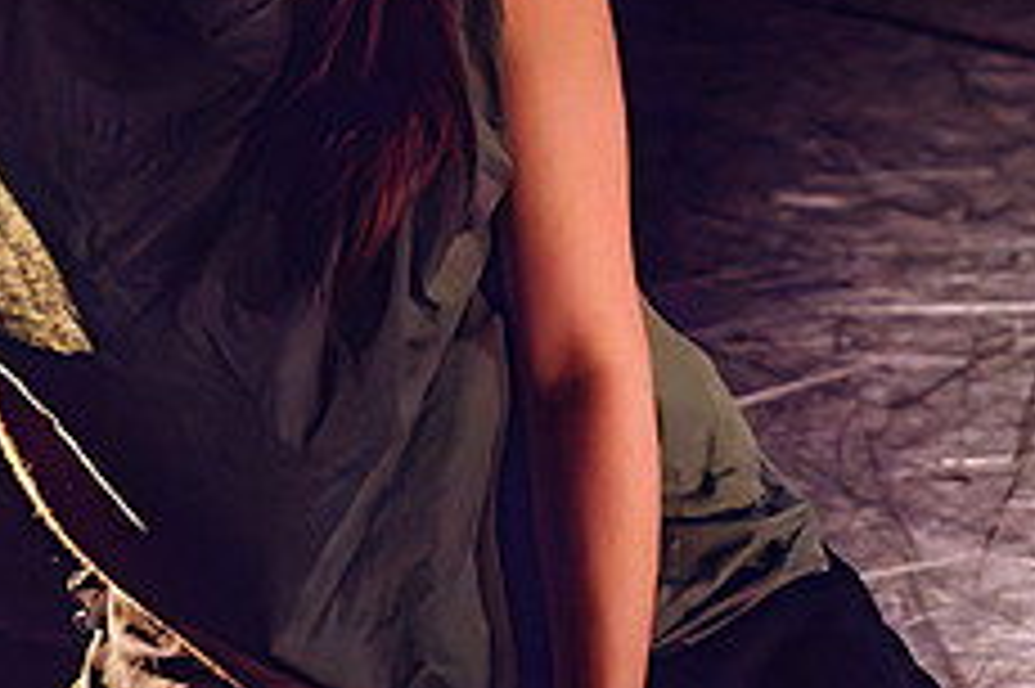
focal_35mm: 125
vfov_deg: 10.8
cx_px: 265
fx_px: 3591
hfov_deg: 16.3
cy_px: -98
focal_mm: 35
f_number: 2.8
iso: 12800
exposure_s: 1/300
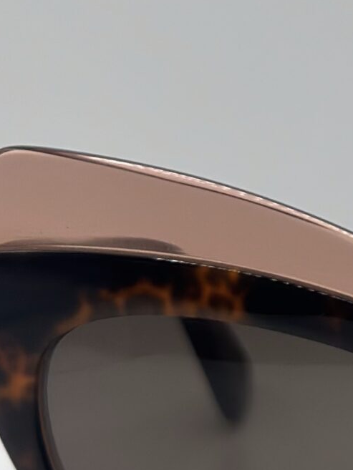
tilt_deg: -9.1
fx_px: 2542
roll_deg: -0.8
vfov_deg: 10.5
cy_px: 26
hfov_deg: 7.7
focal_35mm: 187
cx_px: 639
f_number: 1.78
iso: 80
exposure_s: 1/714
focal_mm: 6.86
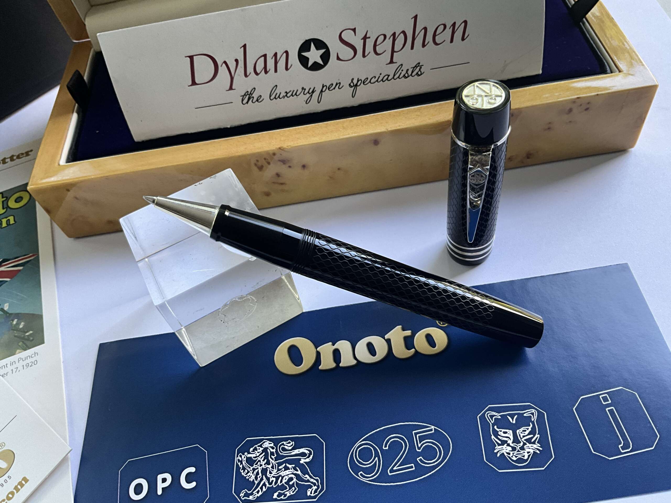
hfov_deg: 61.7
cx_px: 336
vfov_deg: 48.2
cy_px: 252
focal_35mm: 29
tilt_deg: -53.9
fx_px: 562
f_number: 1.8
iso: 64
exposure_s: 1/108
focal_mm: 3
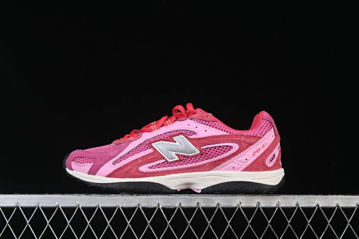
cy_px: 120
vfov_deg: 18.2
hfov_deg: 27.0
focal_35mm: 75
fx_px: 748
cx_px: 180
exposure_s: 1/80
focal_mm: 50
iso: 160
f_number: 8
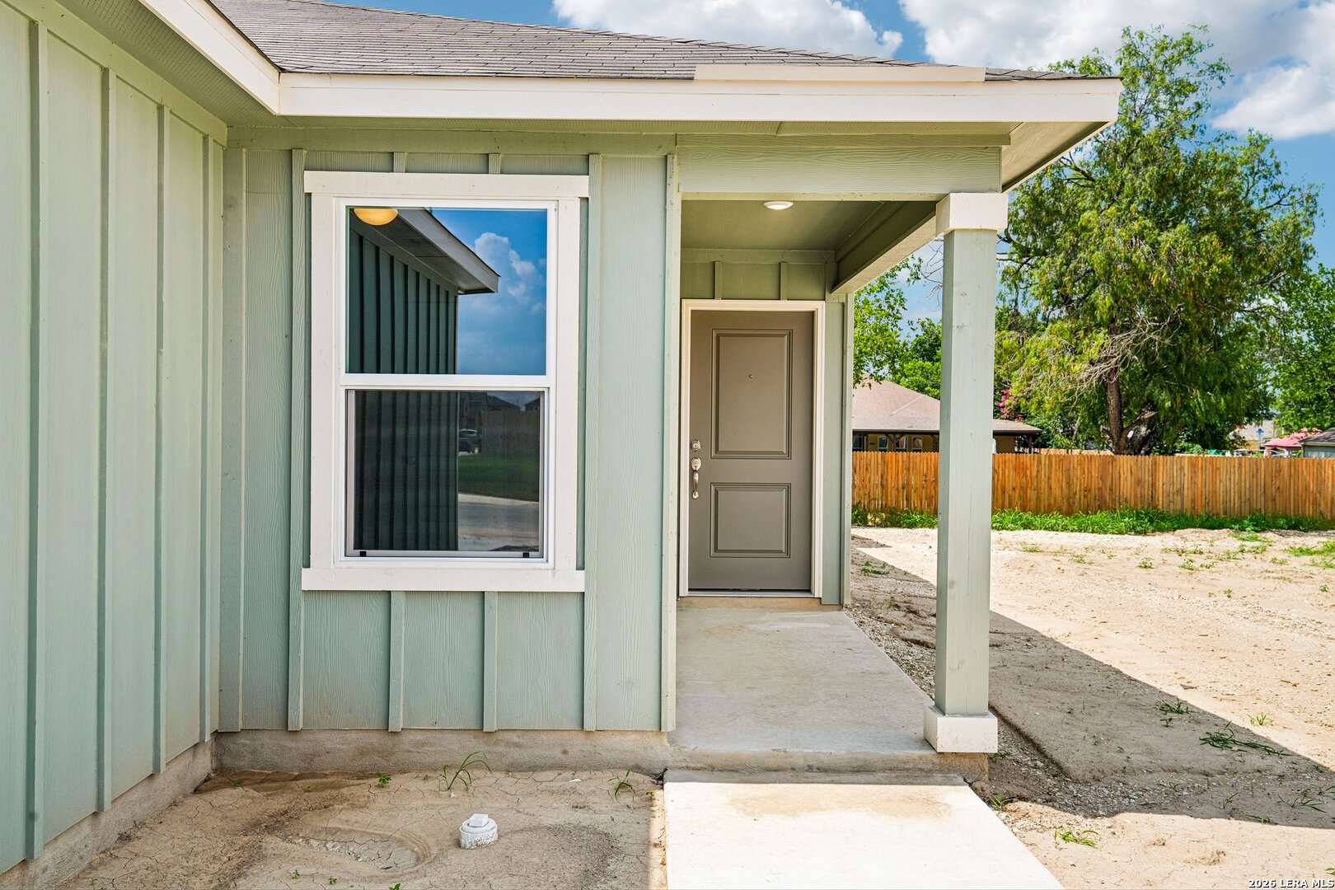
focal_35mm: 32
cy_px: 445
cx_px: 668
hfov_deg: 58.7
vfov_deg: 41.1
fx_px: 1187
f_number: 8
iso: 200
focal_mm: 32
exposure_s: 1/350
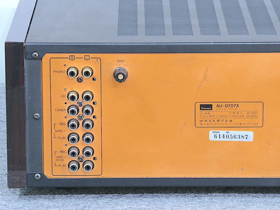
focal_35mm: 185
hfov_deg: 10.7
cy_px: 105
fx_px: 1496
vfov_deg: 8.0
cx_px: 140
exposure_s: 1/4
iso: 200
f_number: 5.6
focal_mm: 33.2
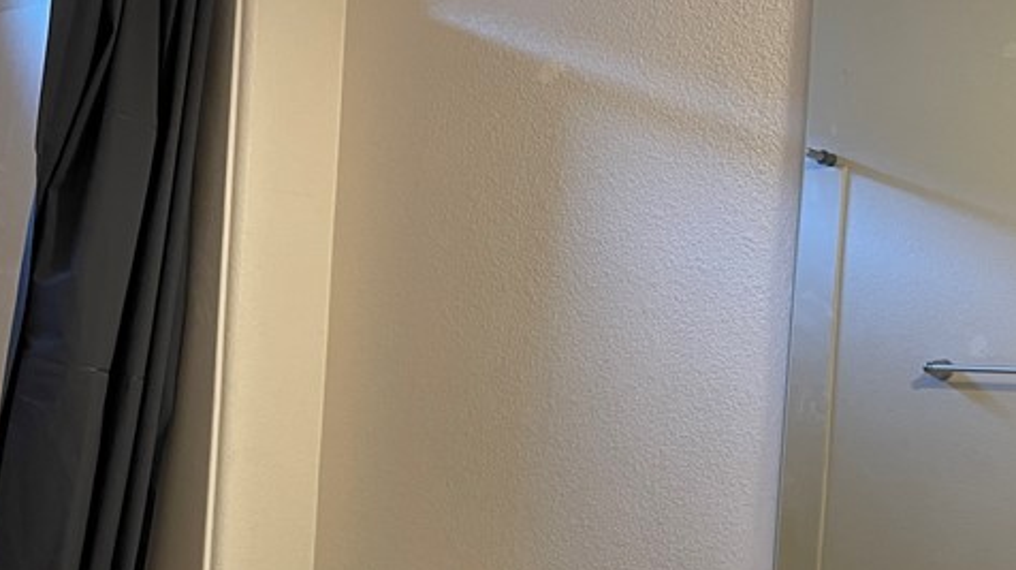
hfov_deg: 34.4
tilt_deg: -2.3
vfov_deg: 19.5
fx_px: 1642
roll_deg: -3.8
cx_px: 480
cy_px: 461
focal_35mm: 61
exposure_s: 1/60
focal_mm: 5.1
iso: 250
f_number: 1.6
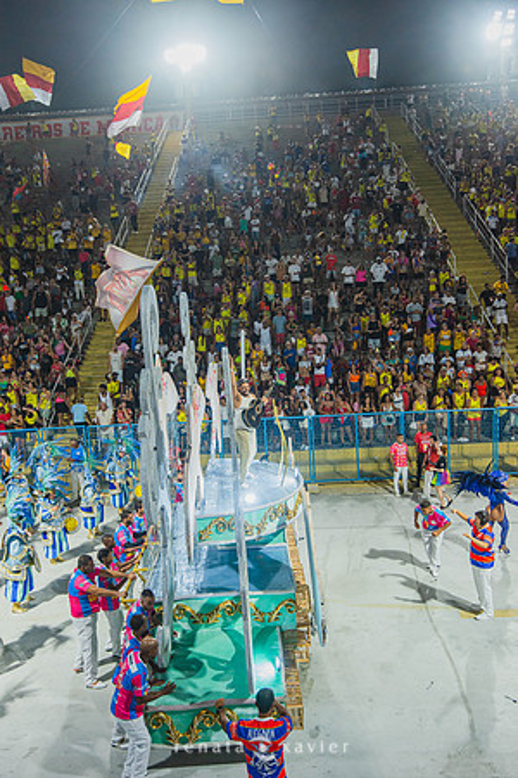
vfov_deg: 67.4
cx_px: 259
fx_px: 583
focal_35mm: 27
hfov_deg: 47.9
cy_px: 389
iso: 1600
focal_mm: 27
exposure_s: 1/320
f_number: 4
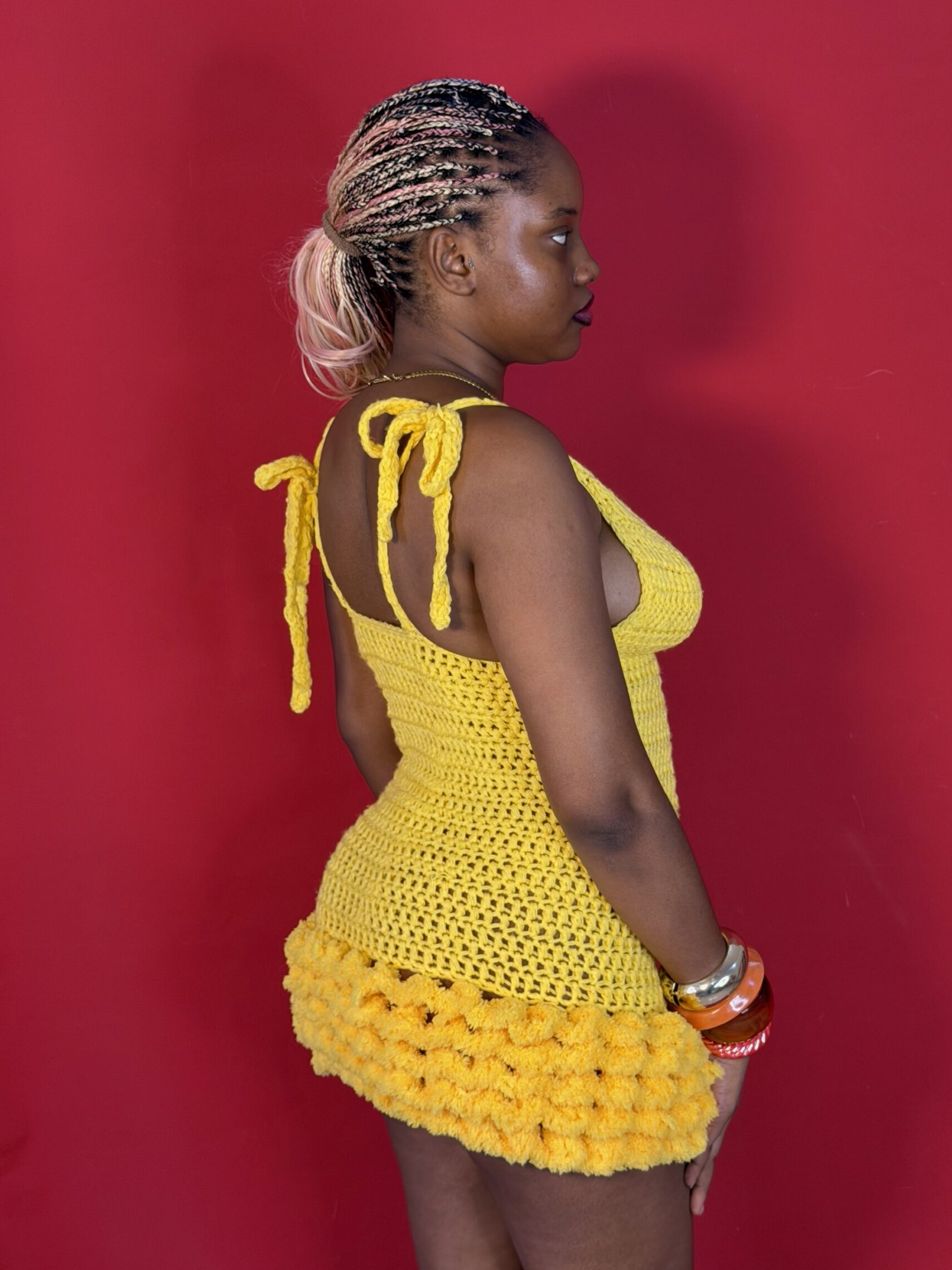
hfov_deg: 27.0
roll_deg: +1.6
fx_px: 1980
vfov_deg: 35.5
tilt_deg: -5.3
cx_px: 530
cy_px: 595
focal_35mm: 54
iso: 50
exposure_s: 1/50
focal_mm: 6.76
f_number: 1.78
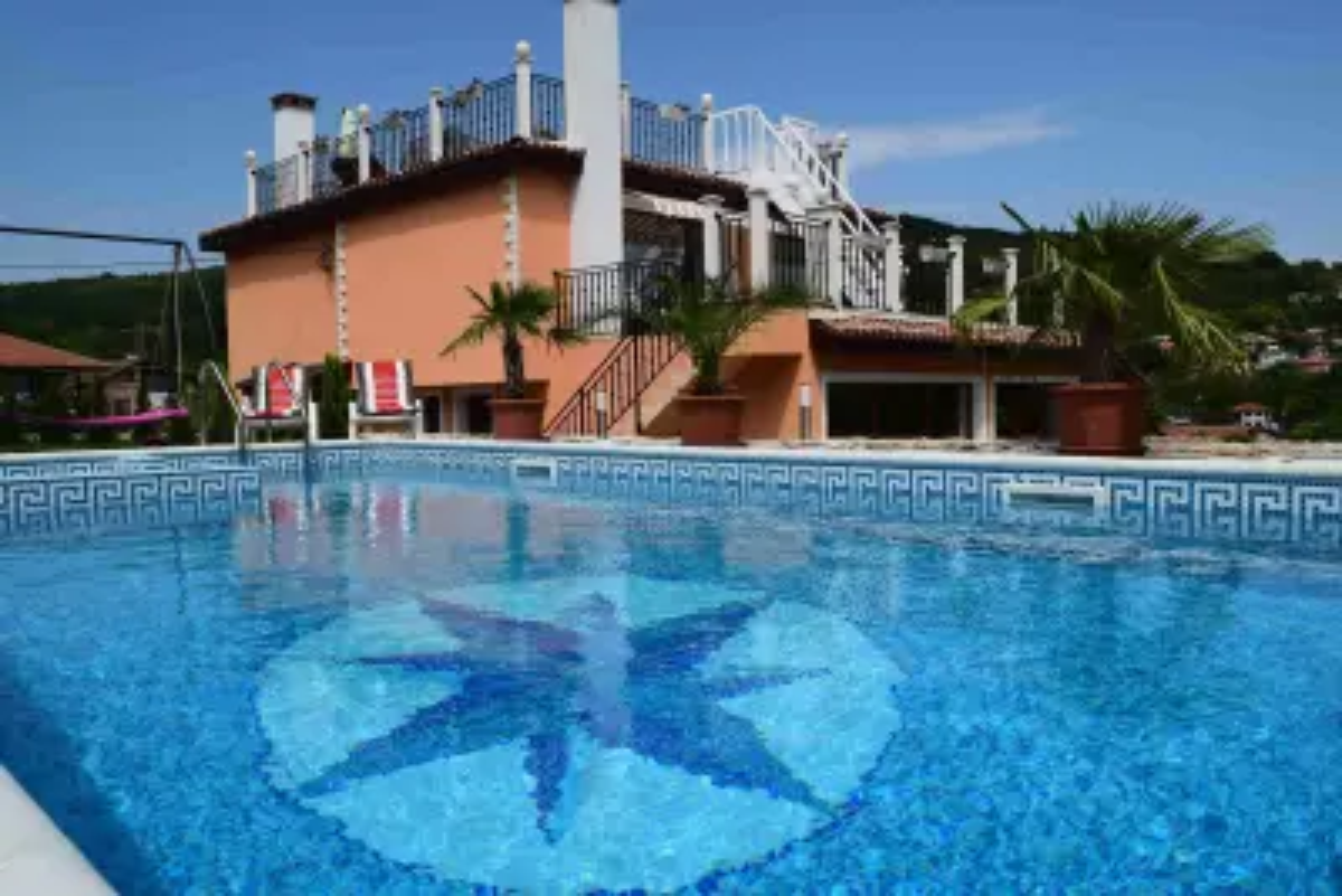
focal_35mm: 27
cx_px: 671
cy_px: 448
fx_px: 1007
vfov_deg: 48.0
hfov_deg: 67.4
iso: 250
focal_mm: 18
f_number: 11
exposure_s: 1/500
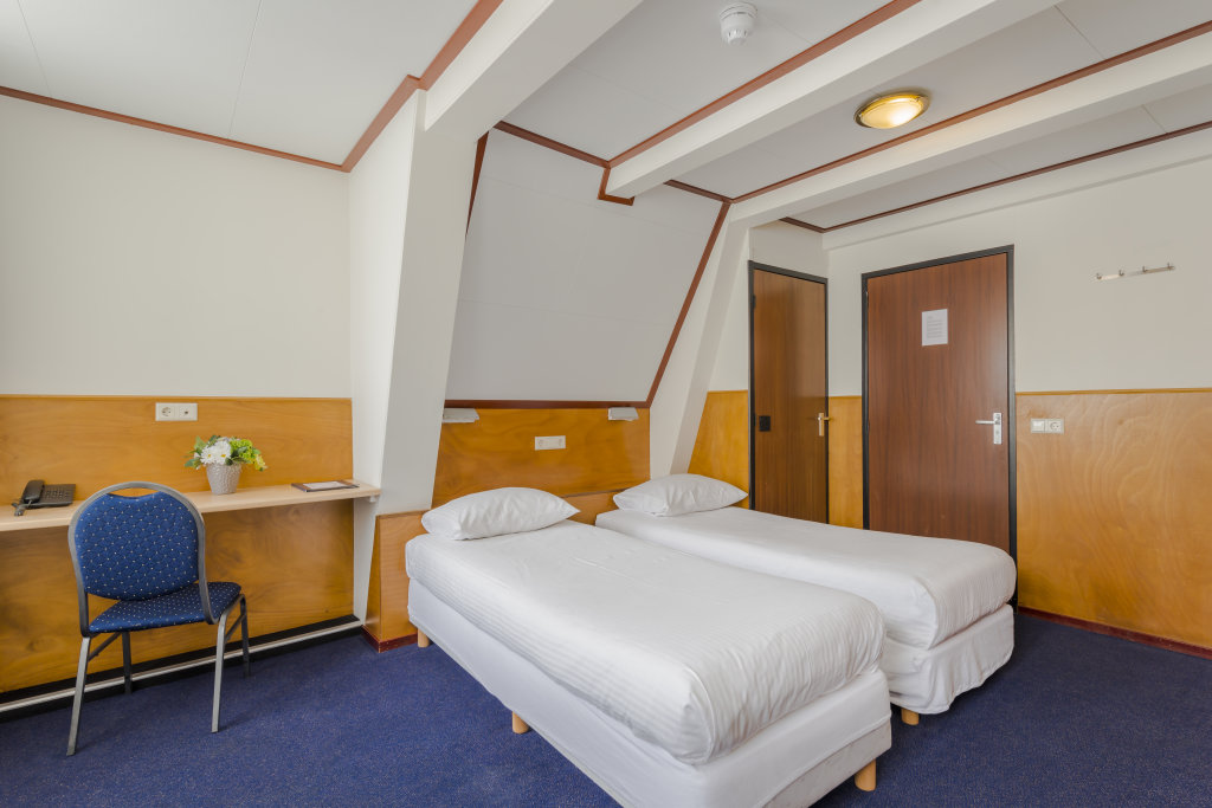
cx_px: 606
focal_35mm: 18
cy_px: 404
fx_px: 606
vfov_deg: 67.4
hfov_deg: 90.0
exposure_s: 1/1.67
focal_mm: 18
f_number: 10
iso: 125
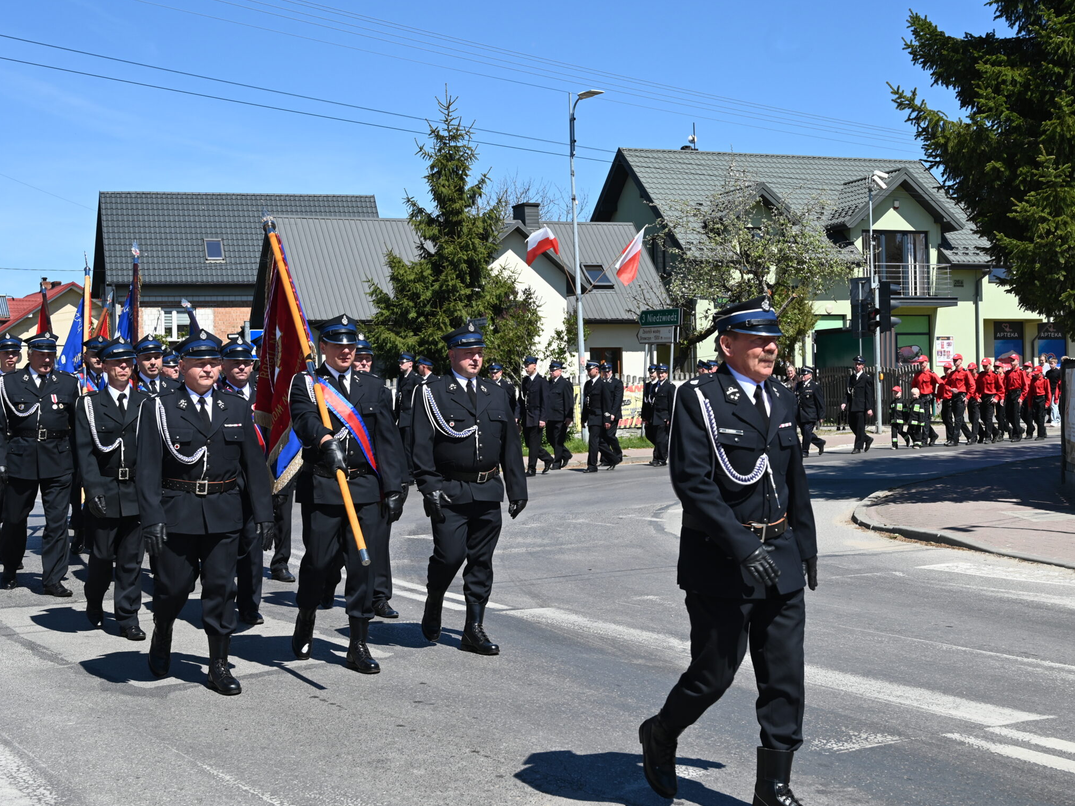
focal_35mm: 52
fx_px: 1615
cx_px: 572
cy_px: 372
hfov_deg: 36.8
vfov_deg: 28.0
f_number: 7.1
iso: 100
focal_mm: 43
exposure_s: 1/400
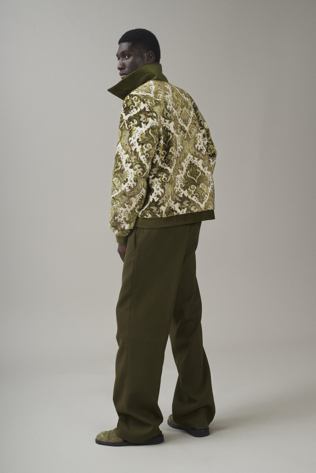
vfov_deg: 30.9
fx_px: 855
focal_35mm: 65
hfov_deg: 20.9
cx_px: 158
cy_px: 236
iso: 200
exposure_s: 1/160
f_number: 11
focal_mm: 65
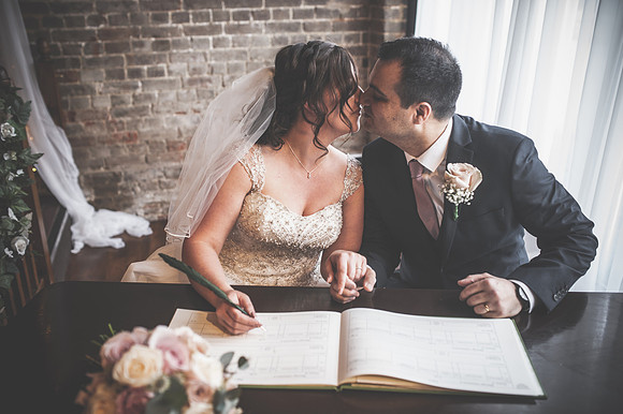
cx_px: 312
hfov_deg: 54.5
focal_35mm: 35
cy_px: 207
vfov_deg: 37.8
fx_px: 605
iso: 400
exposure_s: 1/125
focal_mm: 35
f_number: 2.5
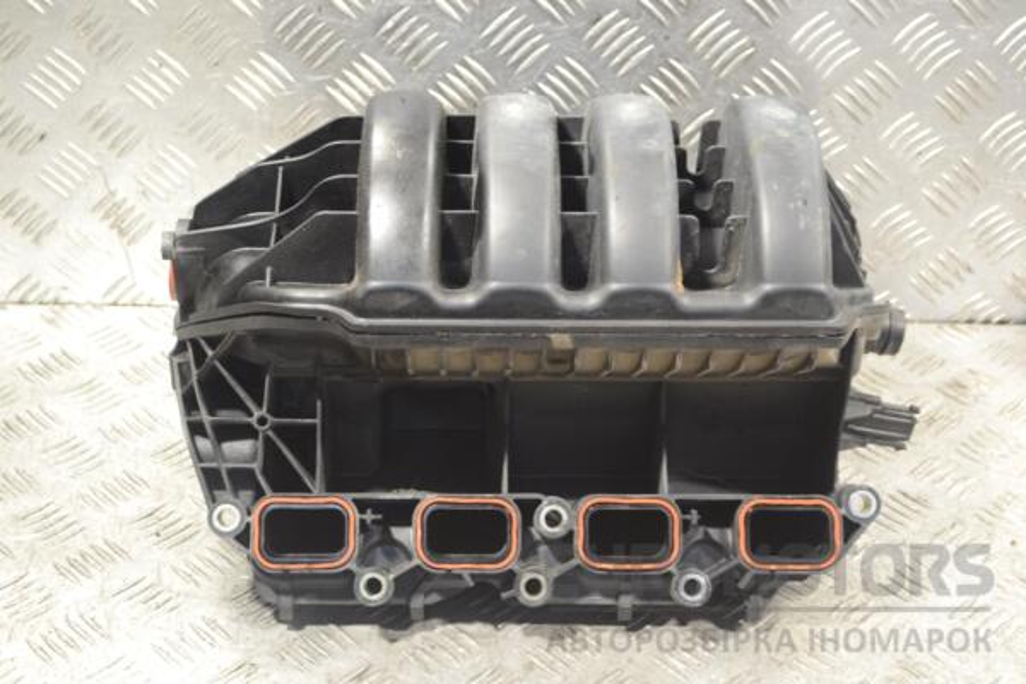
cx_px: 513
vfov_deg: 20.6
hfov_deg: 30.5
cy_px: 342
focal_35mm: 66
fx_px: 1881
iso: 720
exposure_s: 1/30
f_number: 5.3
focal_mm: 44
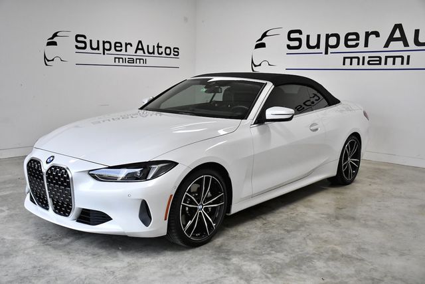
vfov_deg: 36.9
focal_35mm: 36
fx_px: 425
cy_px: 142
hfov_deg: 53.1
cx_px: 212
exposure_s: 1/2000
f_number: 4.5
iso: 2500
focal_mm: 24
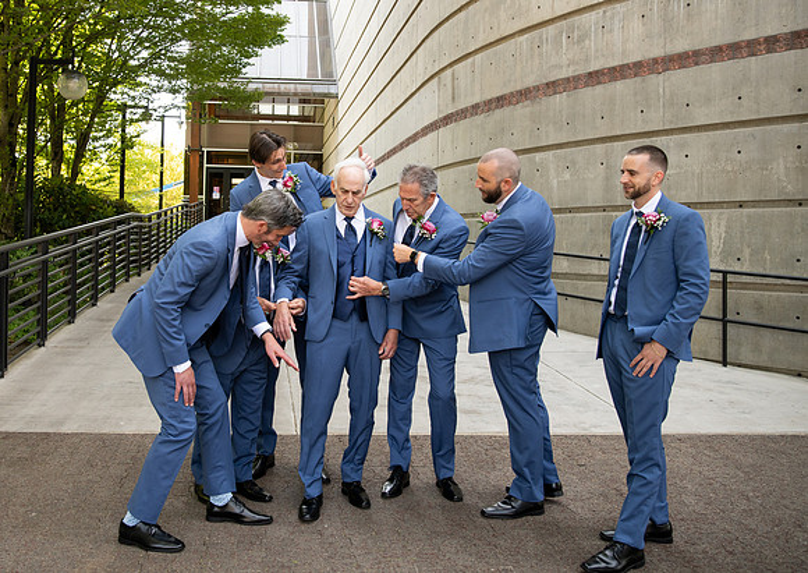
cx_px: 298
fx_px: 794
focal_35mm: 35
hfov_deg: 53.3
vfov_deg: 39.5
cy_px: 232
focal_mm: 28
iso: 800
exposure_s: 1/400
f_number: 4
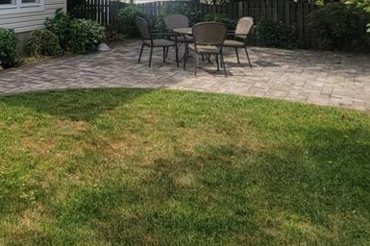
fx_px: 370
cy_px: -22
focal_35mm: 36
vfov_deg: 32.5
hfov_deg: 45.2
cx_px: 3
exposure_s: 1/939
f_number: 2.2
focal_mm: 2.2
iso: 50
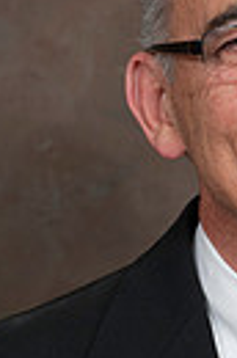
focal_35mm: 486
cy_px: 366
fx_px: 4825
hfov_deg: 2.8
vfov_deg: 4.2
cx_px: 354
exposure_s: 1/125
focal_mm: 140
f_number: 5.6
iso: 320
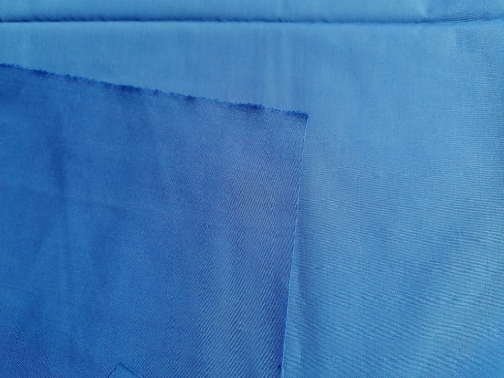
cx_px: 252
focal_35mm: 27
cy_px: 189
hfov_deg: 65.3
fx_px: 393
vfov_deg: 51.4
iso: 160
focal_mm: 4.75
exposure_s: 1/40
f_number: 1.8
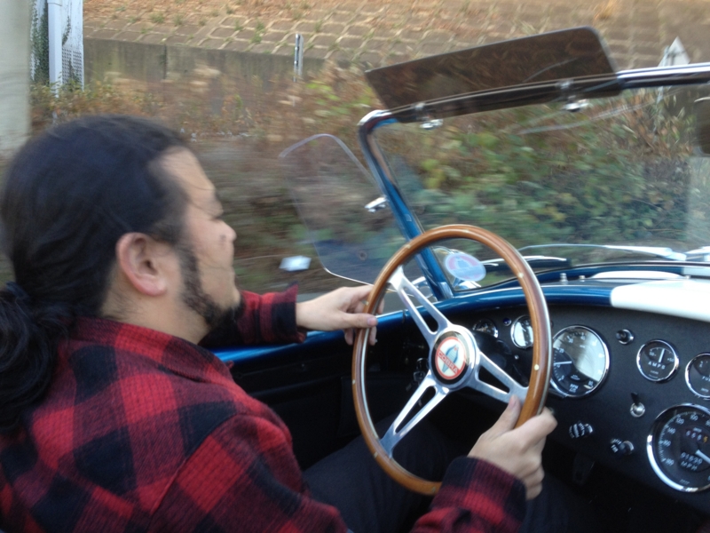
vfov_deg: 40.7
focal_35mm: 35
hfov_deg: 52.6
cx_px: 355
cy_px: 266
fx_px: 718
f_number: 2.4
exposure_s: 1/60
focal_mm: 4.28
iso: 80
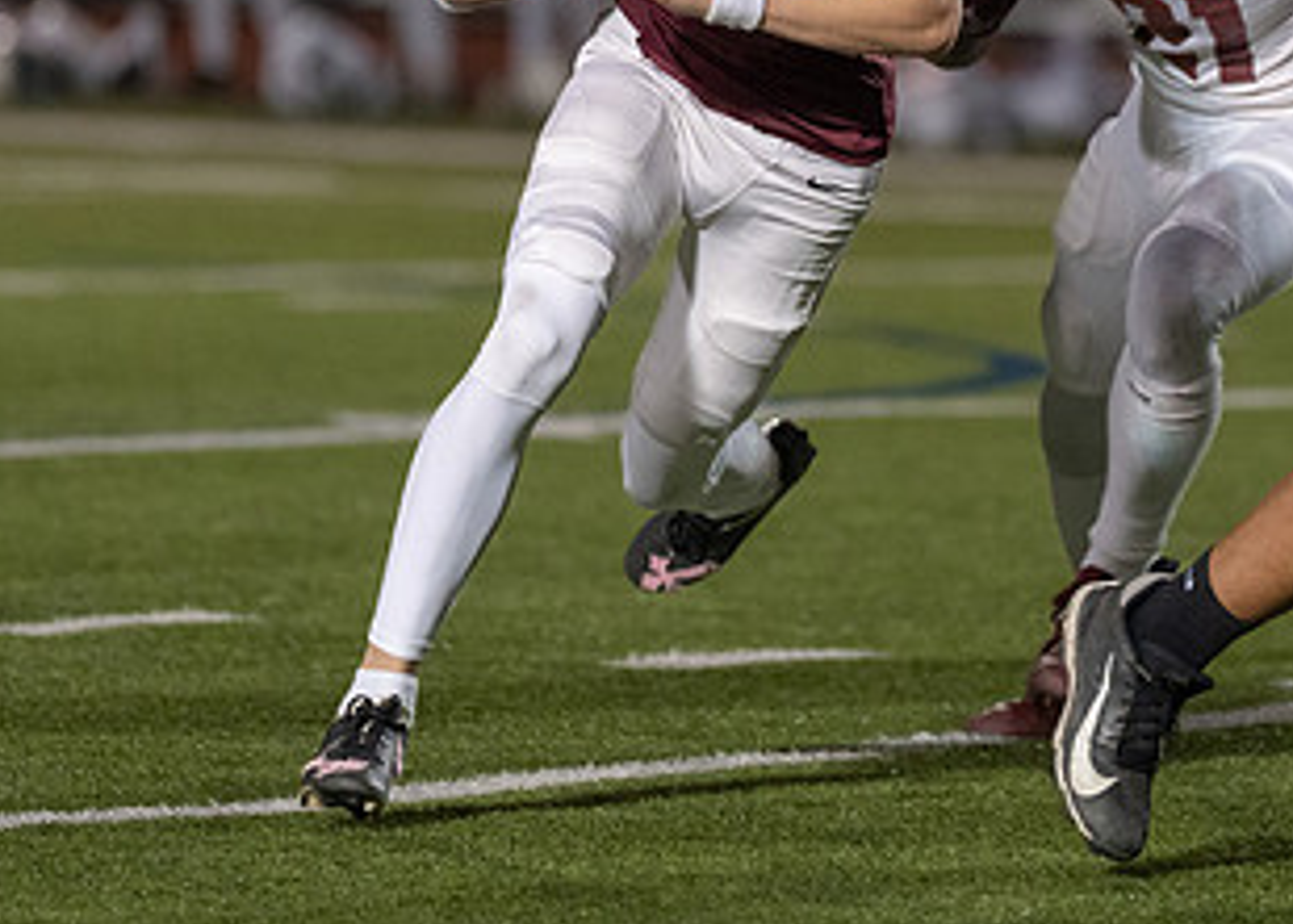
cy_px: 4
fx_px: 18516
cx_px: 853
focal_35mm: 504
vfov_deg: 2.9
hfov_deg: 4.0
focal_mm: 200
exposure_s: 1/1000
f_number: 2.8
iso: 1600
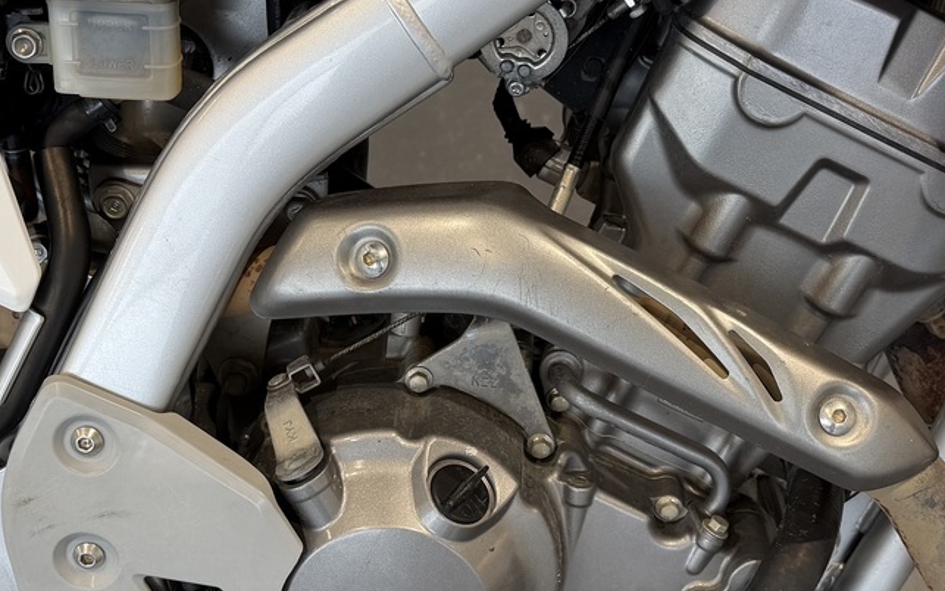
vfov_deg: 22.7
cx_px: 481
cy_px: 325
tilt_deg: -45.8
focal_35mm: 57
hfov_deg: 35.7
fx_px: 1468
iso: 80
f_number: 1.78
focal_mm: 6.76
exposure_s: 1/121
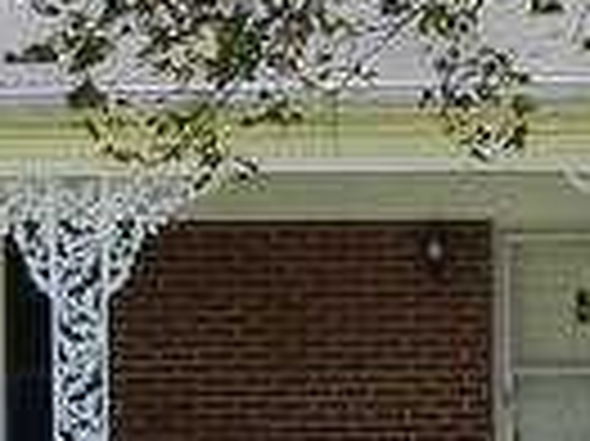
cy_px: 590
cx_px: 522
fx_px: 3338
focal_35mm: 196
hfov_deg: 10.1
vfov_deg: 7.5
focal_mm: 4.5
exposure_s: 1/200
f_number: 3.1
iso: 80
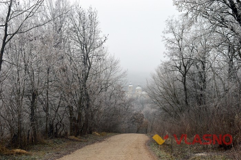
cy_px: 80
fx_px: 522
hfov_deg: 26.0
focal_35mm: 78
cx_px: 120
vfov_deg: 17.5
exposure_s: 1/200
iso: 400
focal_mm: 52
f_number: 10
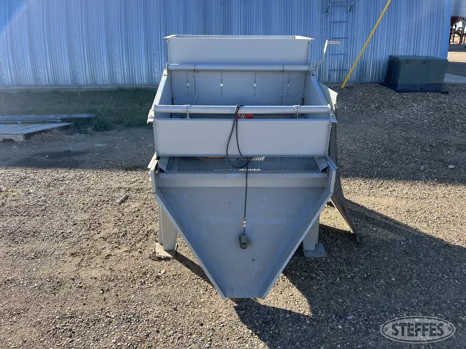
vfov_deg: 53.1
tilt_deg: -20.1
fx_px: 350
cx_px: 233
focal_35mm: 26
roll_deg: +0.1
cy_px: 174
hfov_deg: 67.3
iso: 50
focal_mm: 5.7
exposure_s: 1/1431
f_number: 1.5
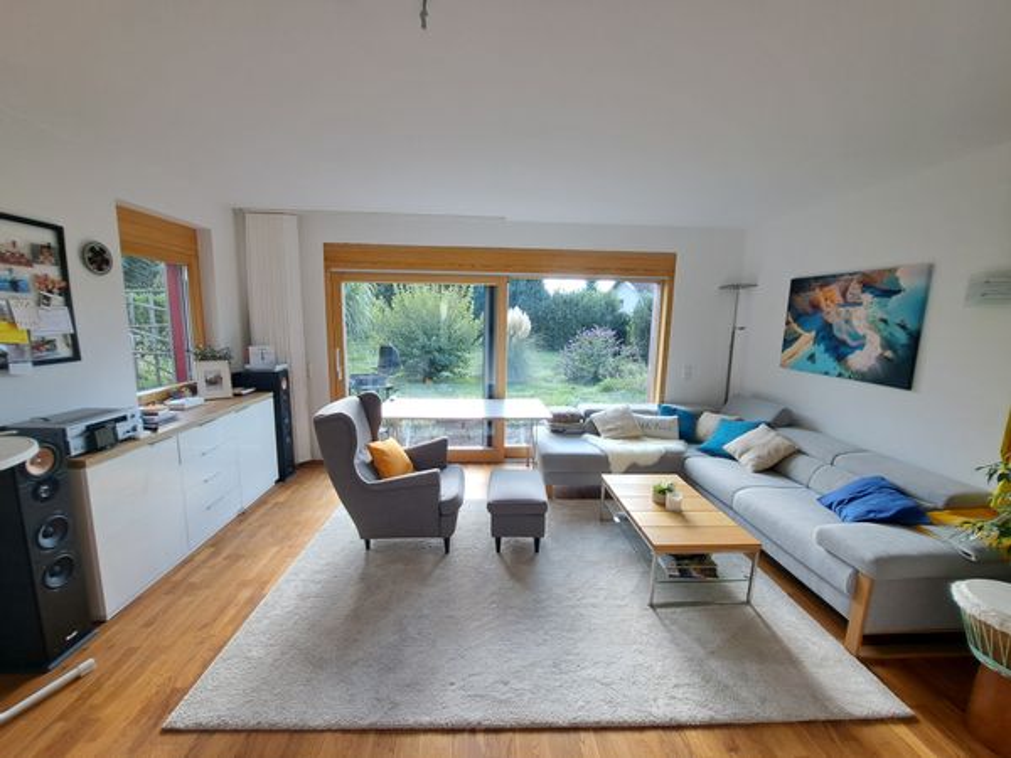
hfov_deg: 106.2
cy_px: 379
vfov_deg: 89.9
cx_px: 506
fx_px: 380
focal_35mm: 13
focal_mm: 1.74
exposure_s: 1/50
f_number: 2.2
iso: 50
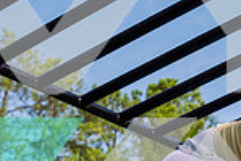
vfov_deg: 9.7
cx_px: 327
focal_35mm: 140
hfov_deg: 14.0
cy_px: 204
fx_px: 939
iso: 100
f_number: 7.1
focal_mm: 36
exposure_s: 1/250
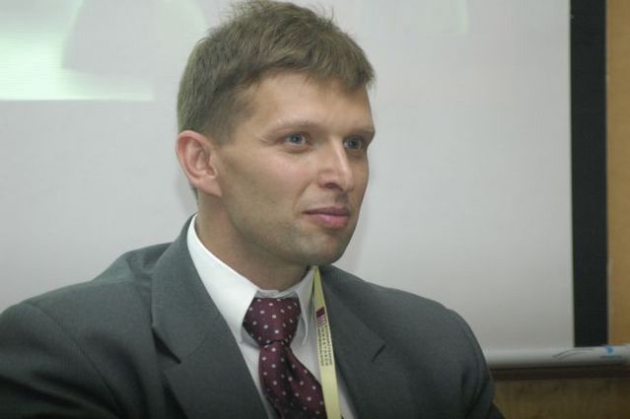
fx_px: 3541
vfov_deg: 6.8
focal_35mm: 202
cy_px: 210
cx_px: 315
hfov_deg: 10.2
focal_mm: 135
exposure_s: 1/50
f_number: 5.6
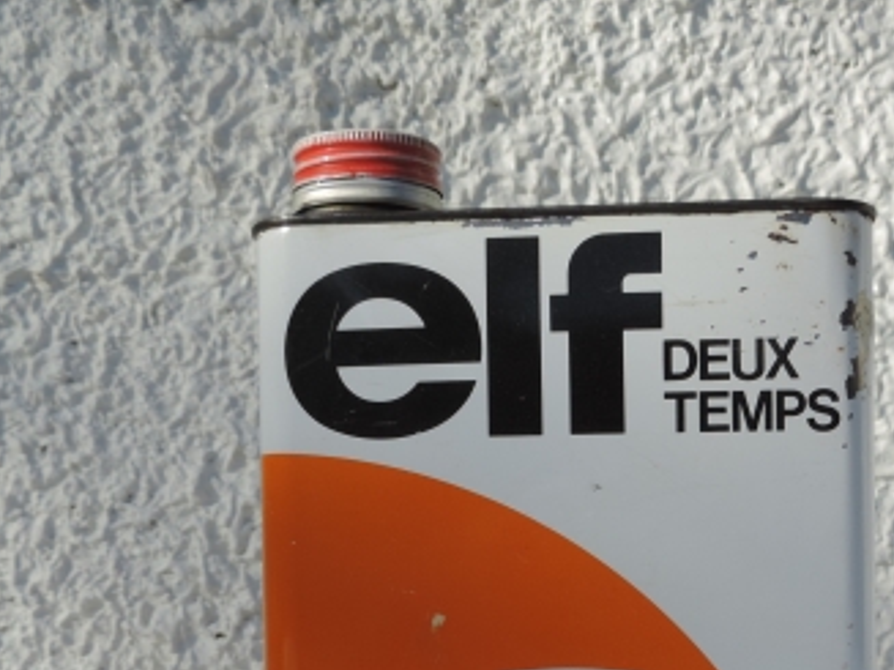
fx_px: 1420
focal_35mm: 55
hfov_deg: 34.9
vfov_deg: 26.0
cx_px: 525
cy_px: 558
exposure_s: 1/1250
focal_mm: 5.3
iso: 80
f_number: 3.1
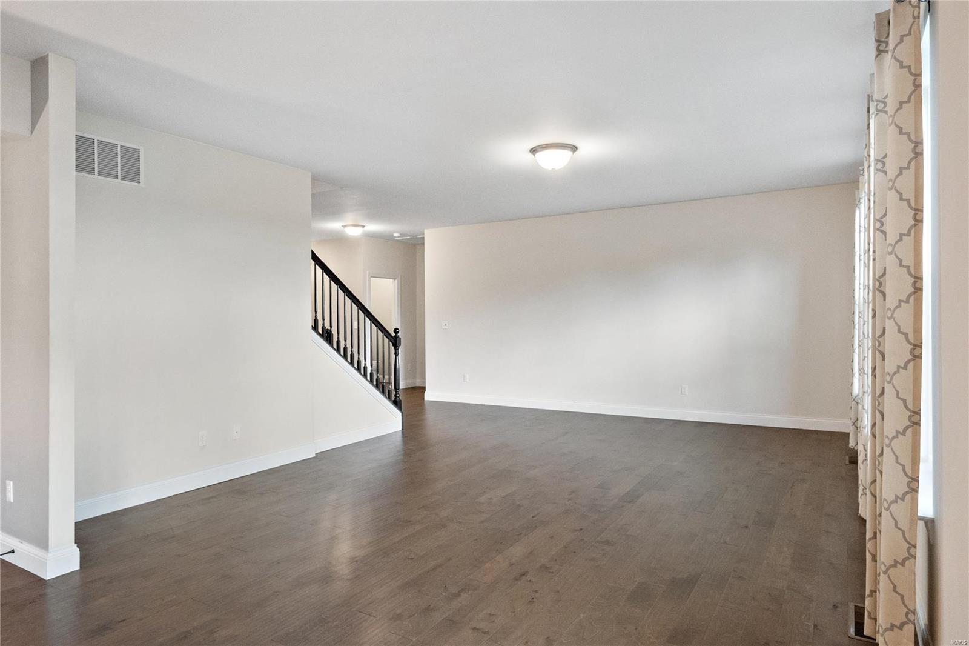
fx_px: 592
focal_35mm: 22
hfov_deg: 78.6
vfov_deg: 57.2
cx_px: 484
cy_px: 323
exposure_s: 1/25
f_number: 8
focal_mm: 11
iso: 400
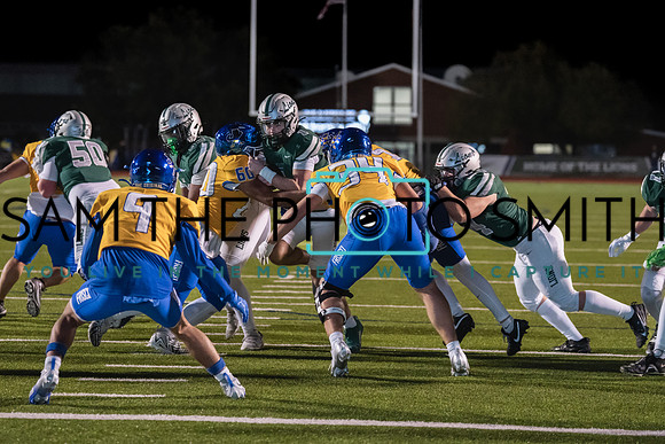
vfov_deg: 10.1
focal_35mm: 136
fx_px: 2515
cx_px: 311
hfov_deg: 15.1
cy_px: 206
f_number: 2.8
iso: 4000
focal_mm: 104
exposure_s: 1/1000
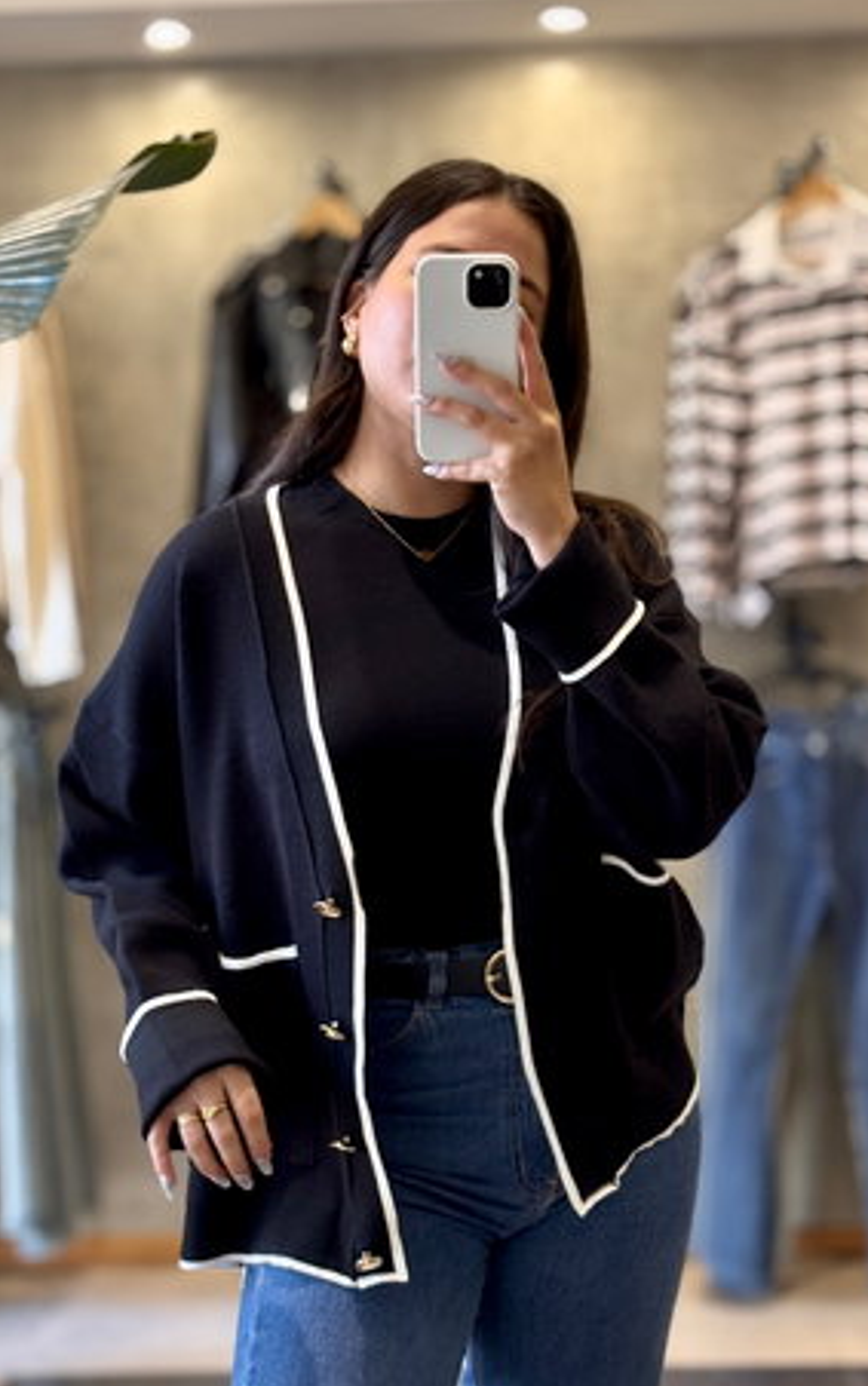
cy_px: 731
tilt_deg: -19.3
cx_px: 386
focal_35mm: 65
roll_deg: +1.0
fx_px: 2457
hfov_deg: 20.0
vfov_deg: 31.5
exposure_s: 1/50
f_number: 1.6
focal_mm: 5.96
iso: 64
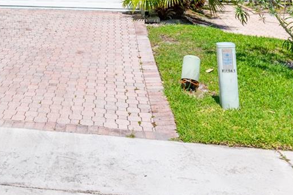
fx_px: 480
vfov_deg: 21.6
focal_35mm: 59
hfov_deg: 31.5
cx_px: 1
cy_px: -24
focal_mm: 19
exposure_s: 1/2000
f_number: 7.1
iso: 320
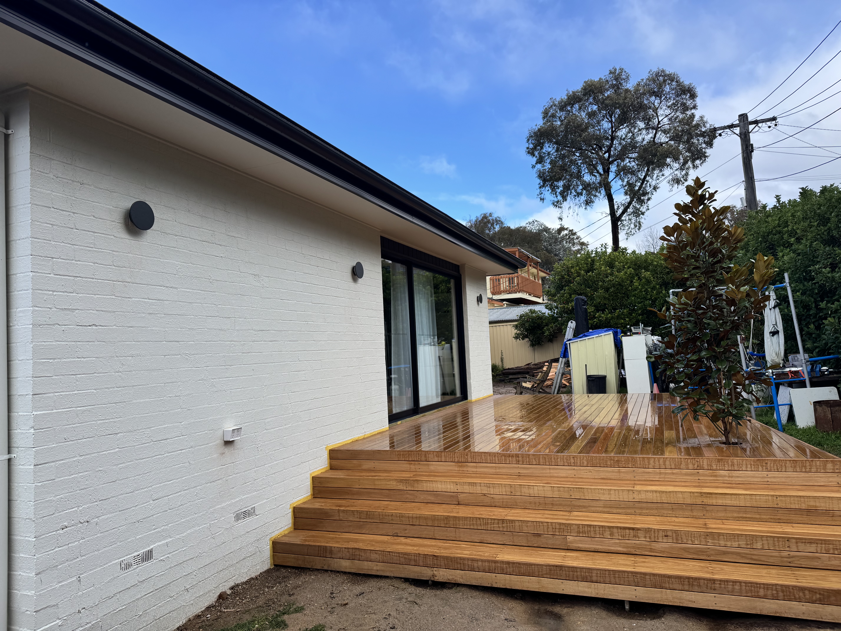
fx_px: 583
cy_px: 316
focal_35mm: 24
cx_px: 420
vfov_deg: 56.8
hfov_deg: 71.6
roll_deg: +3.4
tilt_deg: +3.9
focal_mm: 6.76
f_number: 1.78
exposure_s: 1/1597
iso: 80
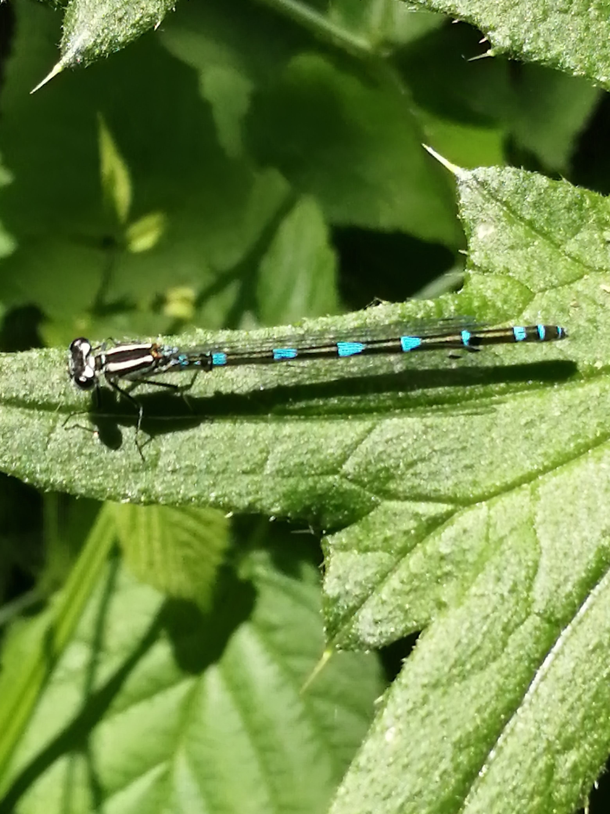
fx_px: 2420
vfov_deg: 19.1
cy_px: 407
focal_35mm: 103
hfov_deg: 14.4
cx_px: 305
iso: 50
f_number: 1.8
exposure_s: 1/838
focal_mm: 3.46
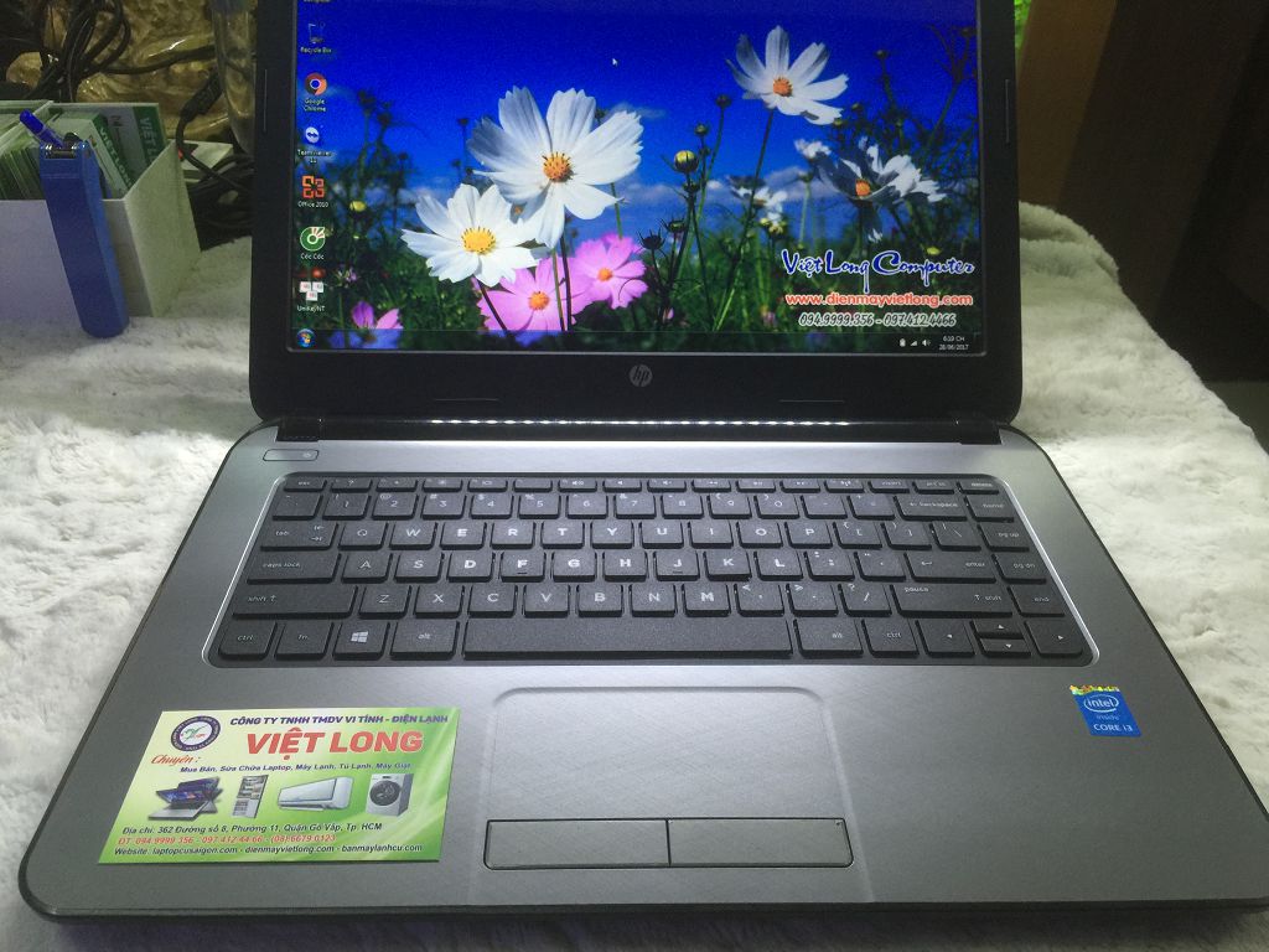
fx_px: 1063
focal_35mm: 29
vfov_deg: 48.2
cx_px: 634
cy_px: 476
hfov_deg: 61.7
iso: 40
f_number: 2.2
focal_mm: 4.15
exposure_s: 1/15
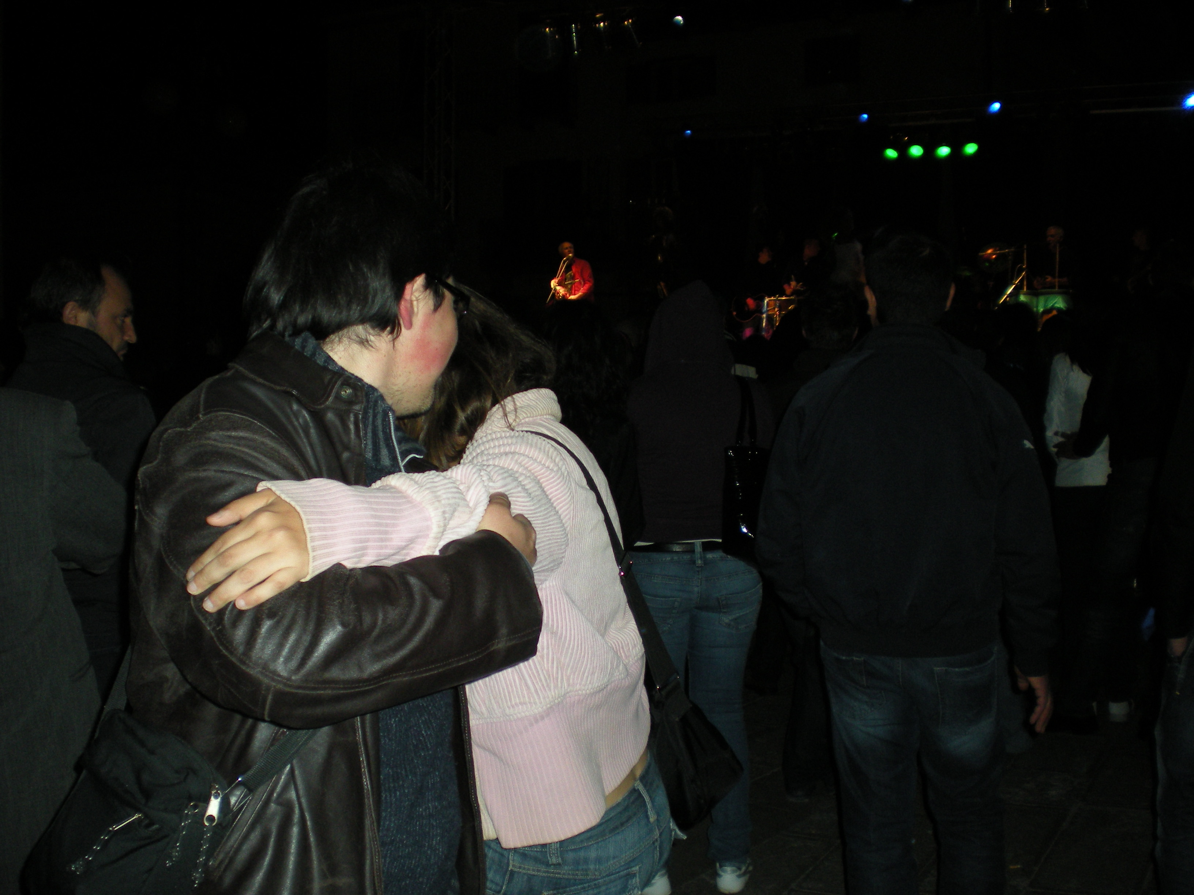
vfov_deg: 37.7
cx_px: 597
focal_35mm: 38
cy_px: 448
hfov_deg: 49.0
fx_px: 1311
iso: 150
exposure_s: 1/60
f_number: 3.1
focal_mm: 6.3
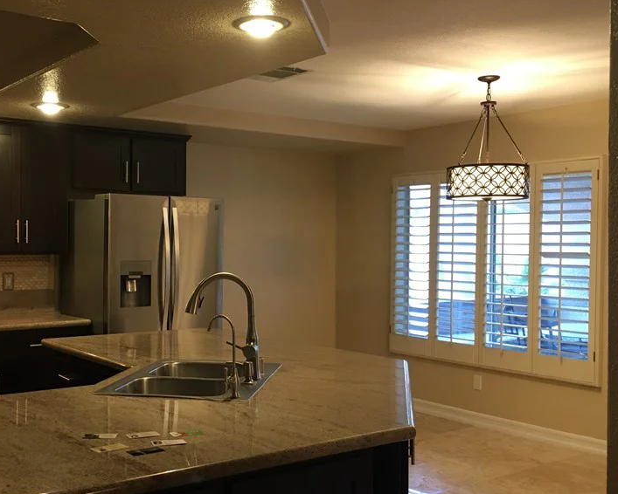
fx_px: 750
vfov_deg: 36.5
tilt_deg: -0.6
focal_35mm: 41
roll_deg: -1.8
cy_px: 264
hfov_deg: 44.4
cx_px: 227
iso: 64
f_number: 2.2
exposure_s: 1/15
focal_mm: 4.15
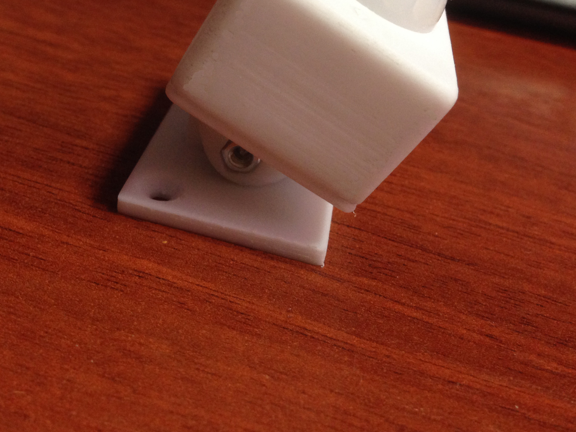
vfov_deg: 32.6
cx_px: 224
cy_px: 148
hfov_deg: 42.7
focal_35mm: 44
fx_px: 732
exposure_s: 1/20
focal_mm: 4.12
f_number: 2.4
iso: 200
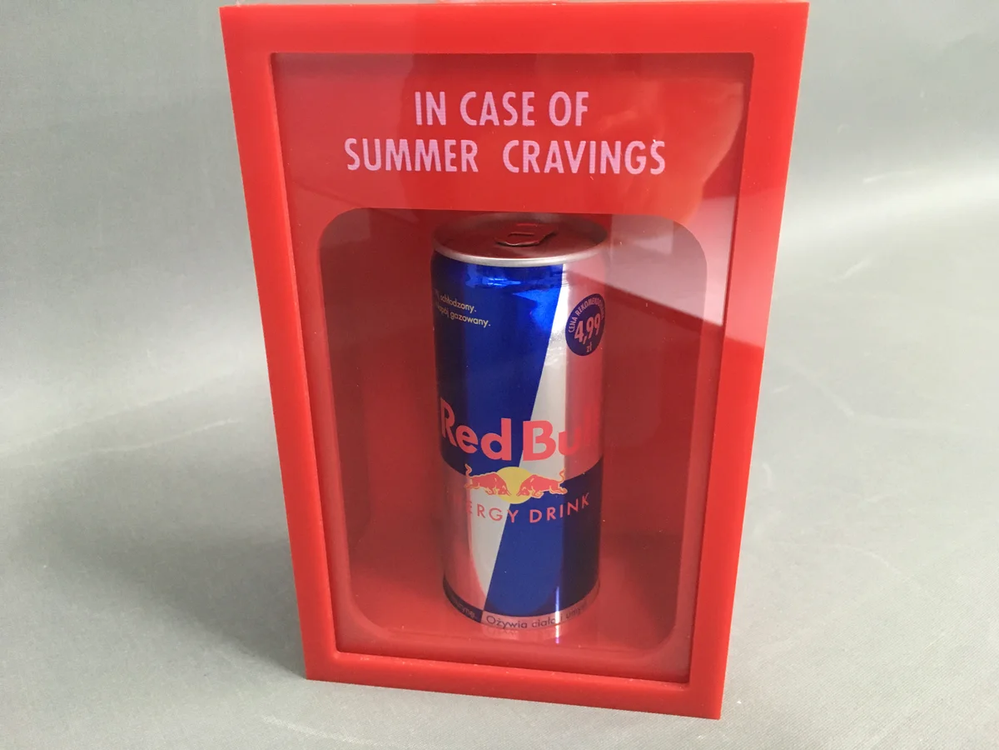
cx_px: 500
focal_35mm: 29
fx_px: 837
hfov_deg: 61.7
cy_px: 375
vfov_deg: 48.2
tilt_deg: -23.2
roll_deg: -0.8
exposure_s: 1/25
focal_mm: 4.15
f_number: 2.2
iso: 200
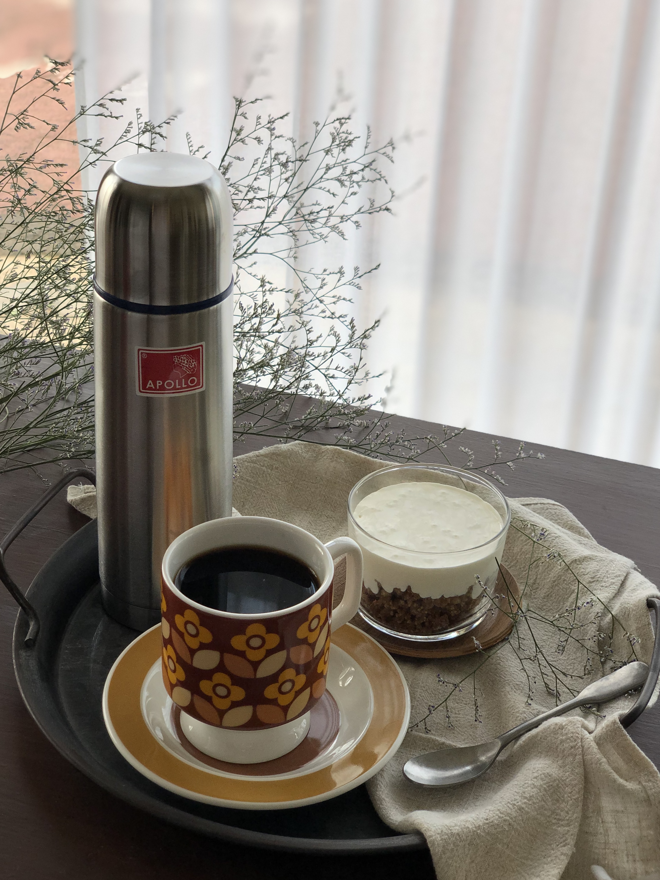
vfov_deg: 36.8
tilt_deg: -29.3
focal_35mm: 52
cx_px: 330
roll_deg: -1.4
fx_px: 1322
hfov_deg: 28.0
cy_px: 440
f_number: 2.4
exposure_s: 1/120
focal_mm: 6
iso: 16
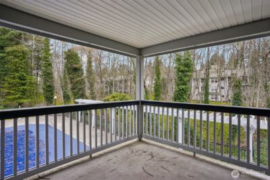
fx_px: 128
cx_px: 135
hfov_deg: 93.3
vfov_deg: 70.5
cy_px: 90
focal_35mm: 17
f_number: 8
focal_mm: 17
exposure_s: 1/60
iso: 400
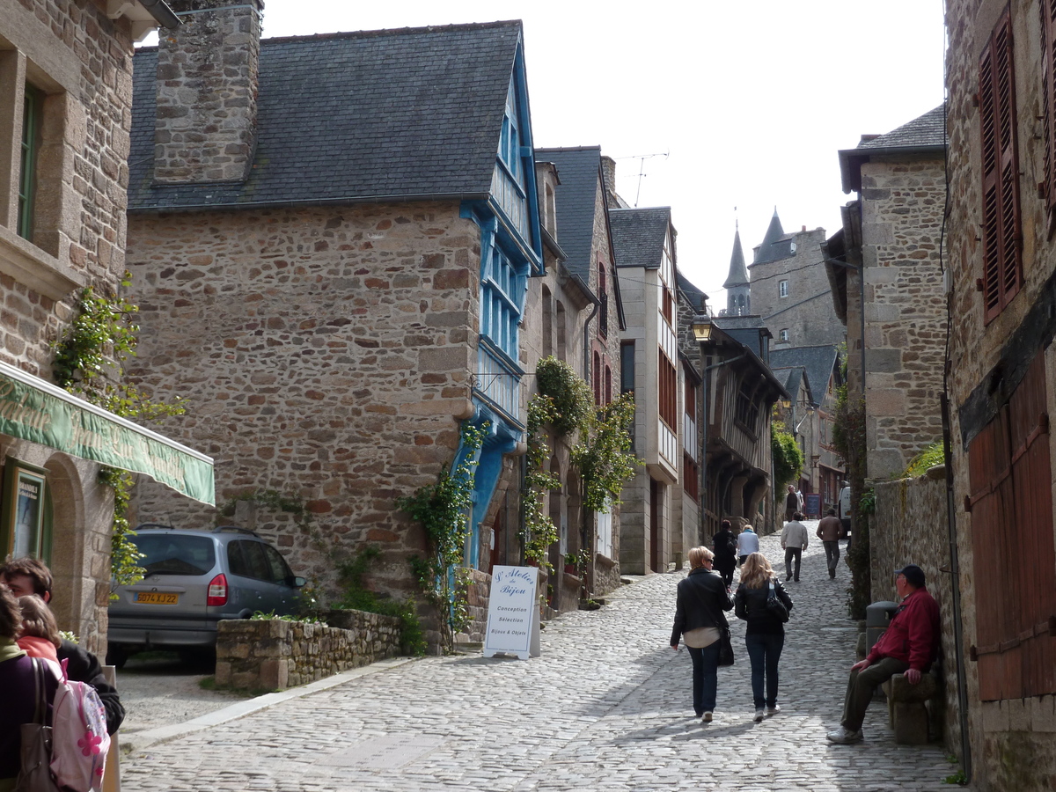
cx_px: 528
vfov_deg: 23.3
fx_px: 1922
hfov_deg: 30.7
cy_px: 396
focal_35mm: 63
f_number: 4
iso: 80
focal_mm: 10.3
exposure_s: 1/320
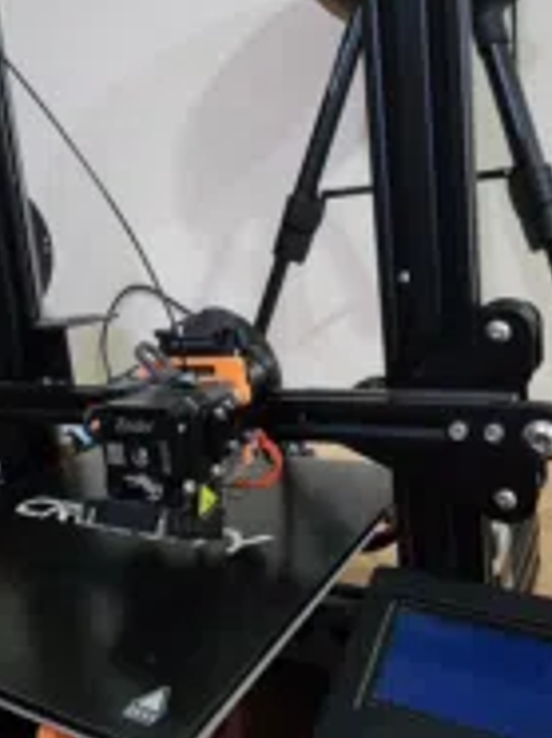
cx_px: 226
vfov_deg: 63.5
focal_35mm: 28
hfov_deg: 49.4
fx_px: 597
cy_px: 361
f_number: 2.2
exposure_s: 1/25
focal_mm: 2.2
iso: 1000
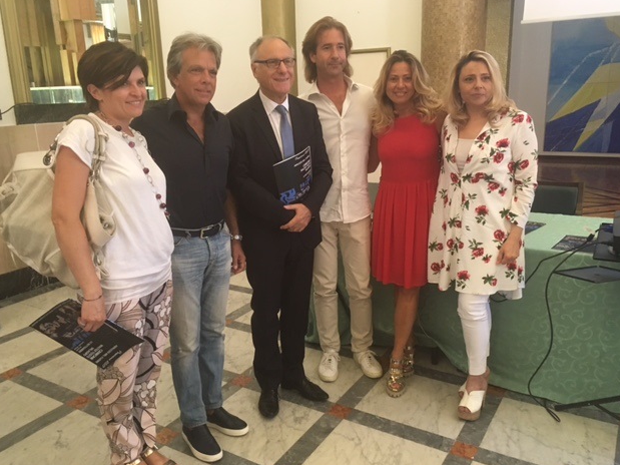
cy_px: 234
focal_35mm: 30
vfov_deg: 46.8
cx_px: 303
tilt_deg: -16.6
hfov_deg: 60.0
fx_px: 537
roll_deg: +0.7
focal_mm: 4.15
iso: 160
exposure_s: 1/33
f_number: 2.2
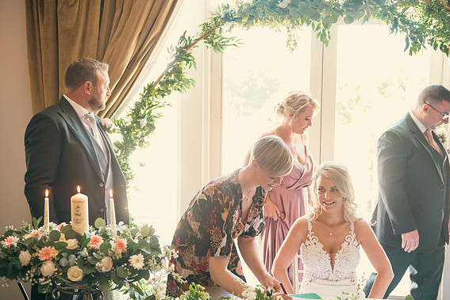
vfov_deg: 29.9
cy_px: 153
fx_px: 562
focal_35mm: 45
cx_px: 229
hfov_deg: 43.6
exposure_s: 1/160
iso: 1250
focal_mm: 44
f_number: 3.5
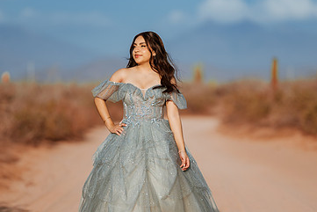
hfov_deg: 9.5
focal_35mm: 217
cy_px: 123
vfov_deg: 6.3
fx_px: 1911
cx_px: 149
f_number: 1.8
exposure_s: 1/8000
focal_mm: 135
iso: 100
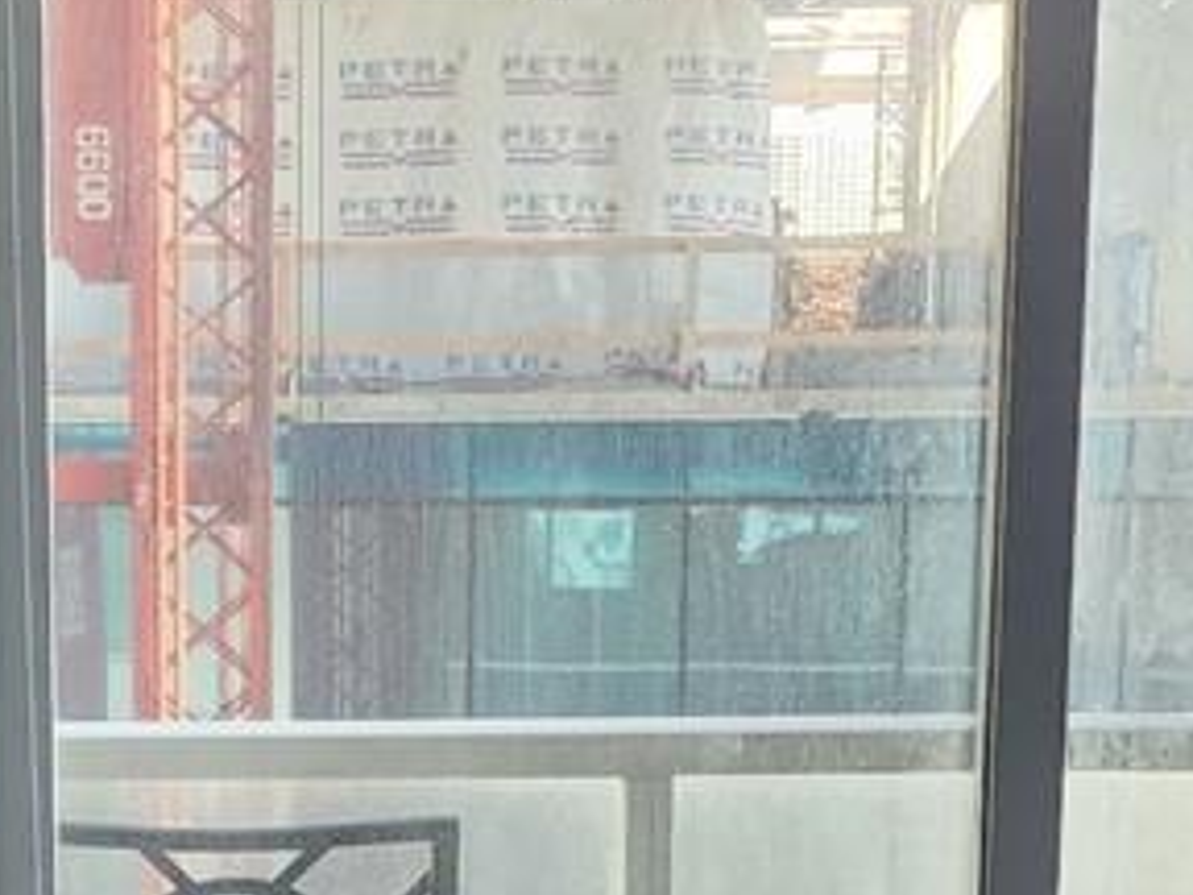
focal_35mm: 128
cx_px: 75
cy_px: 1197
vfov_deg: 11.3
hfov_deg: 15.2
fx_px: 4411
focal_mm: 6.4
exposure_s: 1/180
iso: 160
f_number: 1.8
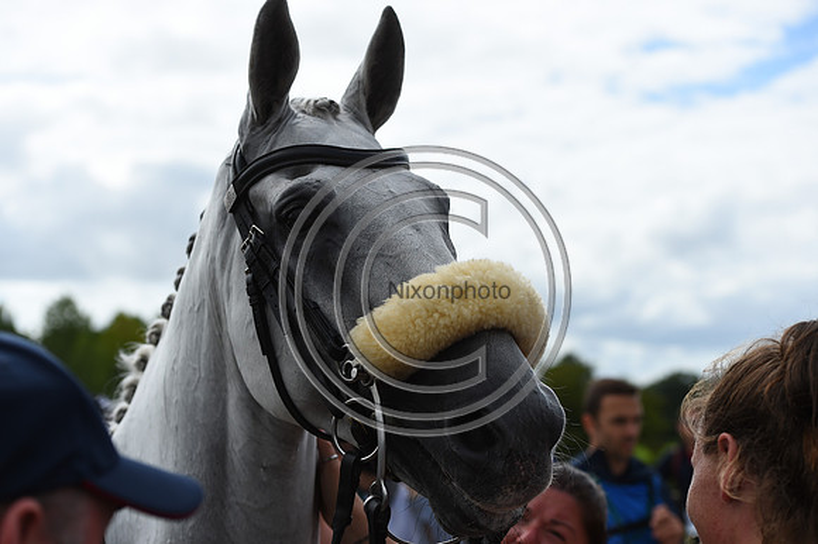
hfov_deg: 28.9
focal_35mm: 70
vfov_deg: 19.4
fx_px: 1590
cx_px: 409
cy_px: 272
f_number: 5
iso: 100
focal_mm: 70
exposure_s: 1/1000
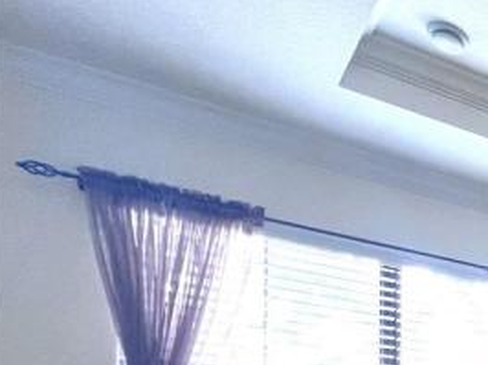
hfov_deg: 22.8
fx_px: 662
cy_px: 514
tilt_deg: -1.1
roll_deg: -0.2
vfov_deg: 25.2
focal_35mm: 47
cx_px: 870
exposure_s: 1/99
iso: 250
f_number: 1.8
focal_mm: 1.57
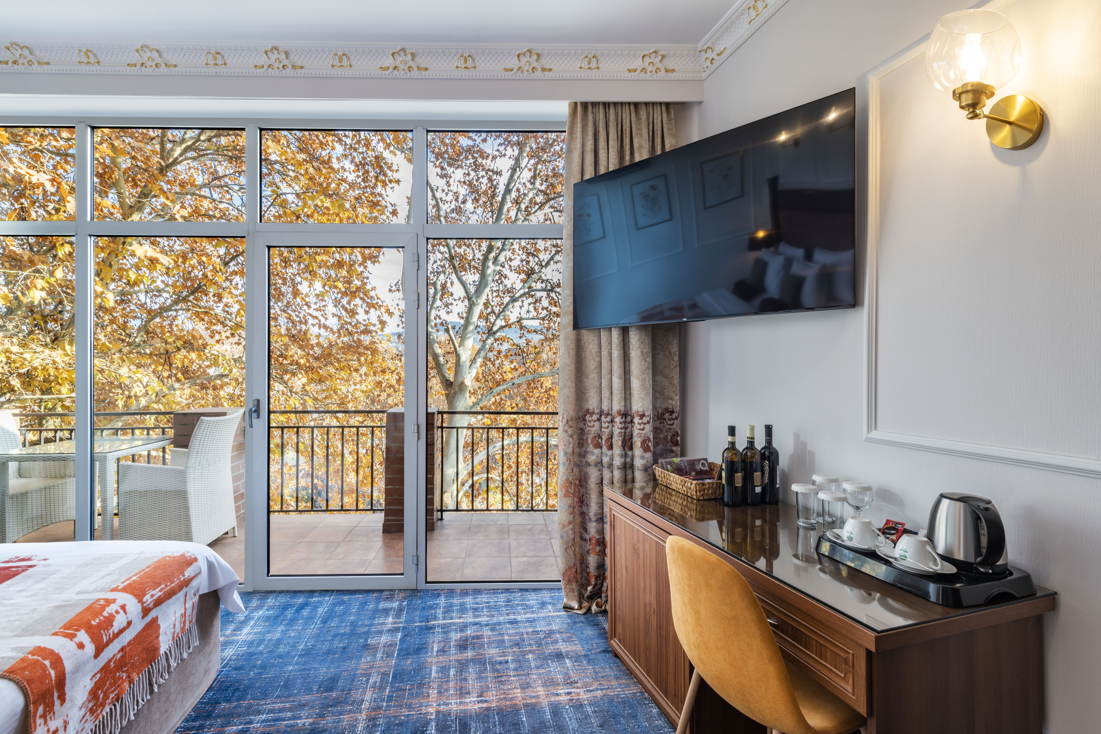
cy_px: 367
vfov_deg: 77.3
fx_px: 459
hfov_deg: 100.4
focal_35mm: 15
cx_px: 550
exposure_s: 1.3
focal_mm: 15
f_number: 16
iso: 100
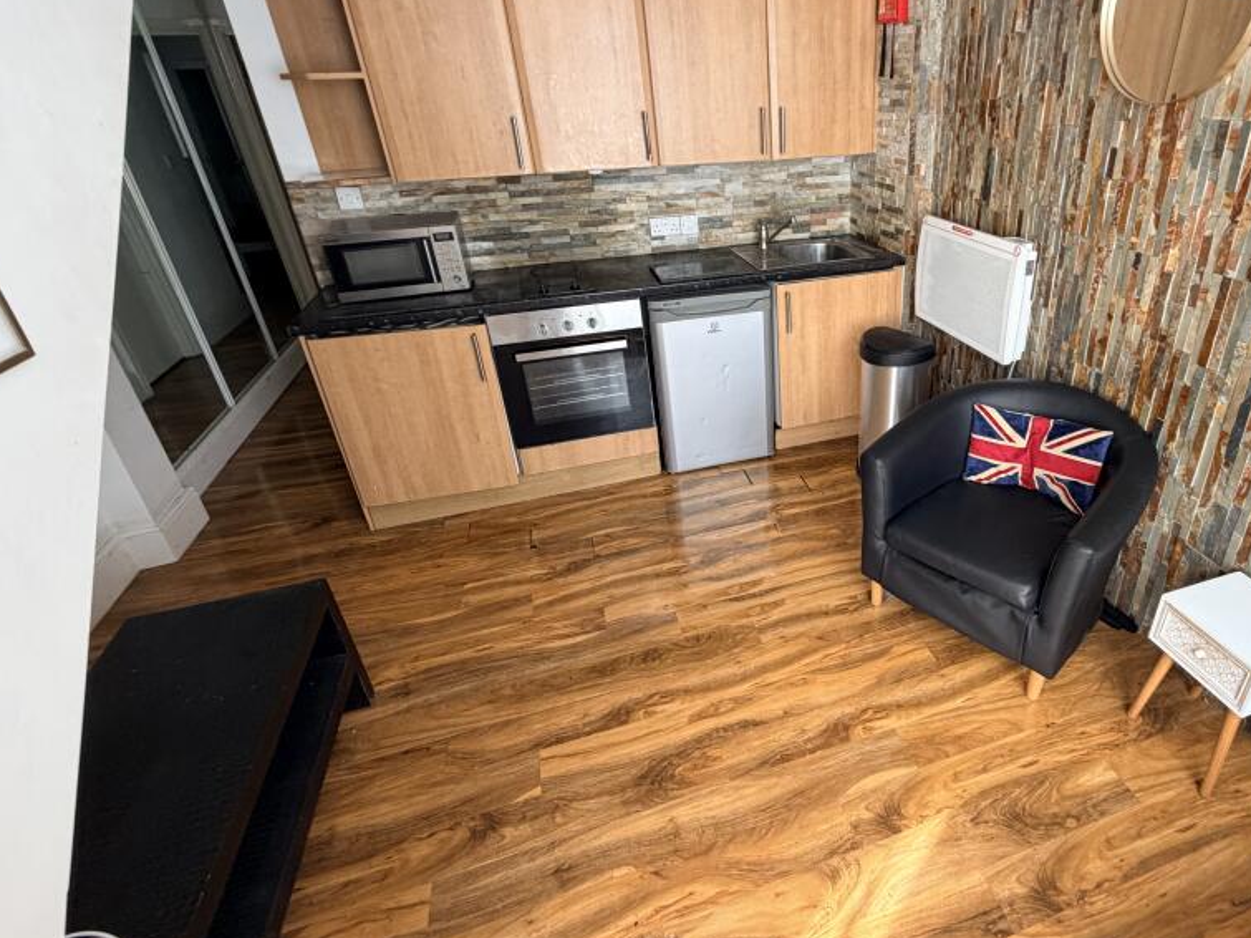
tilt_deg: -27.8
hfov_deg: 82.8
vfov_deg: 68.6
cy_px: 431
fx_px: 687
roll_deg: +2.2
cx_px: 795
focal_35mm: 19
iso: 200
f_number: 2.2
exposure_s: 1/121
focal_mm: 2.22
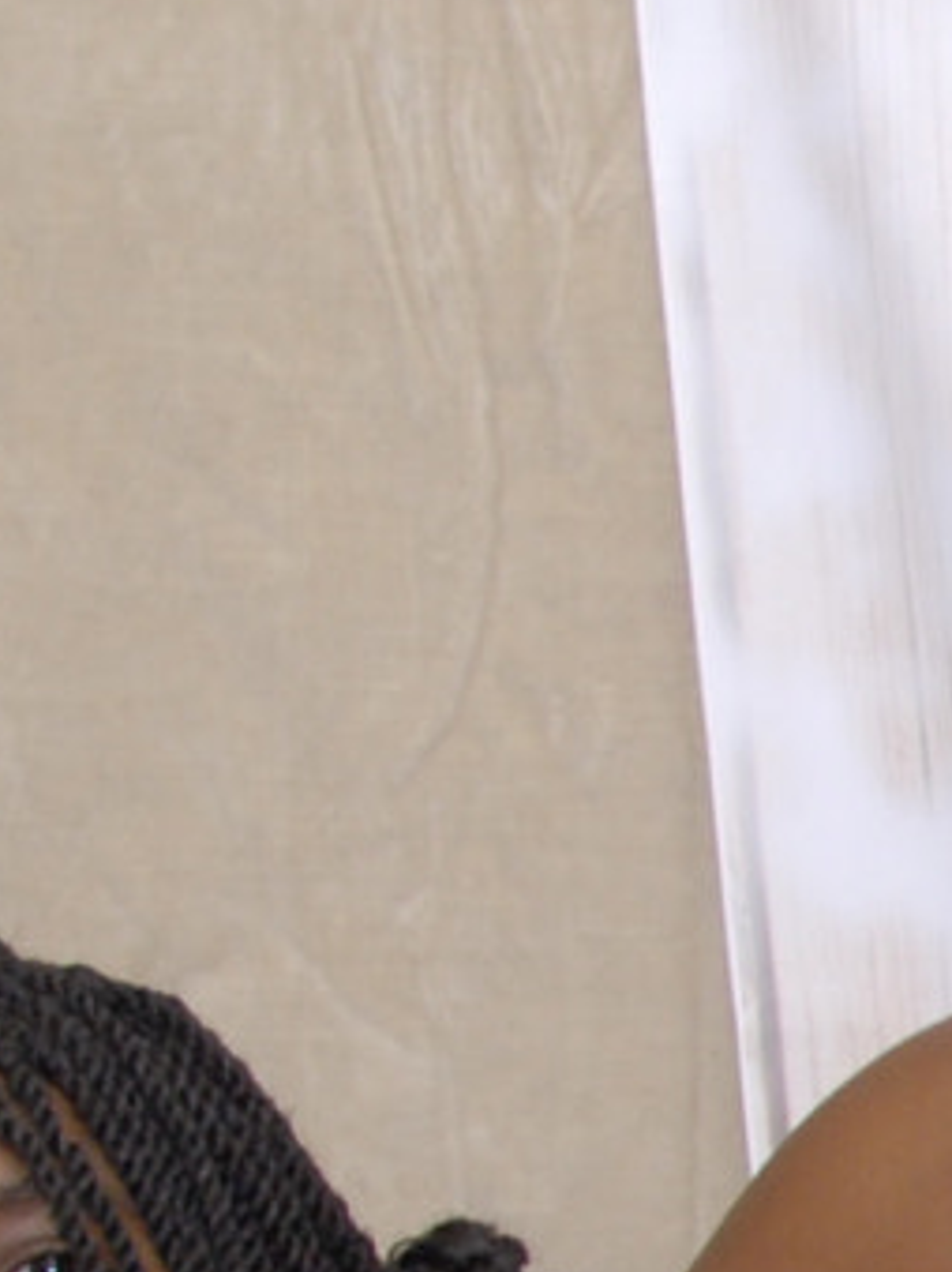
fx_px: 7372
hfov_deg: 6.8
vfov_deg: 9.5
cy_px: 2092
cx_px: 2552
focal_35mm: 201
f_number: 8
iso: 500
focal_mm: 23
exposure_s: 1/80
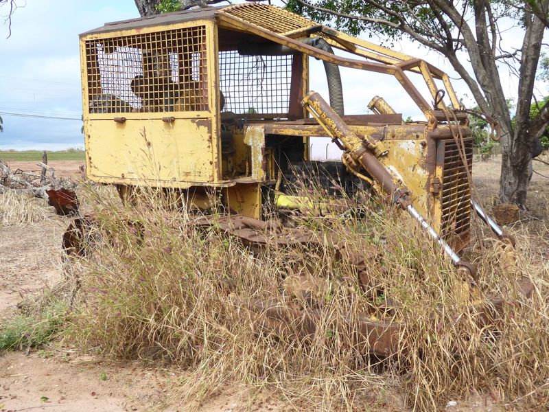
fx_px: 619
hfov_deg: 47.9
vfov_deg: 36.8
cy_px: 206
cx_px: 274
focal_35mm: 39
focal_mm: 6.7
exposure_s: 1/320
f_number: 3.7
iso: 80
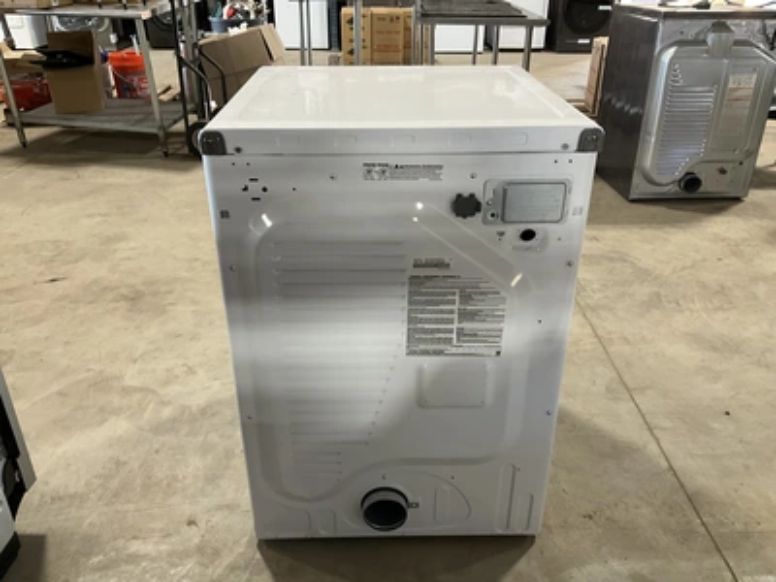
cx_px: 388
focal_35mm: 29
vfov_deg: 48.2
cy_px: 291
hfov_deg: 61.7
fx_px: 650
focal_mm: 3
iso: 125
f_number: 1.8
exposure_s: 1/60
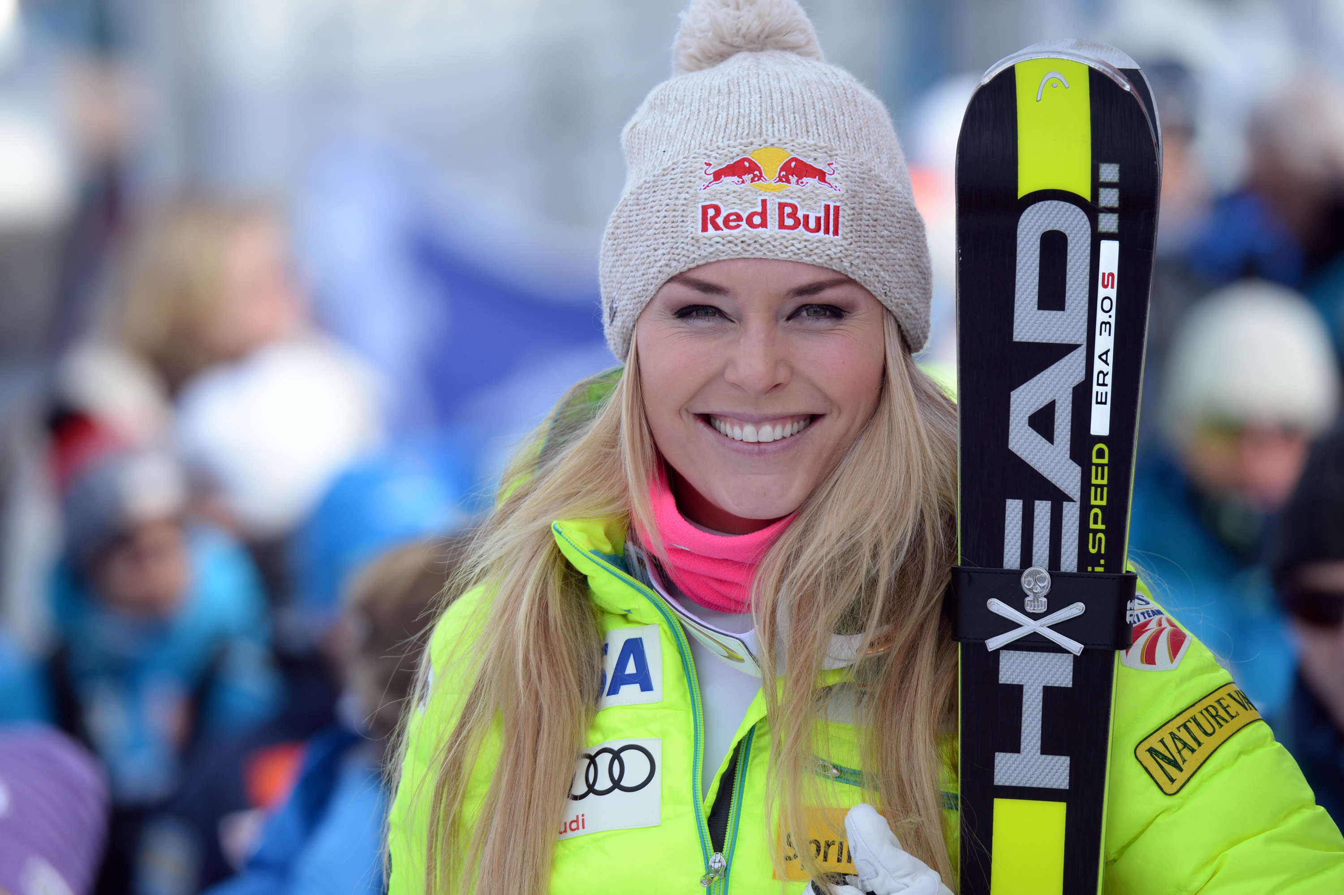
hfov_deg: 5.2
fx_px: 14925
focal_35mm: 400
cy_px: 448
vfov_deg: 3.4
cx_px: 672
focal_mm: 400
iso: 400
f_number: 6.3
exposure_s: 1/640
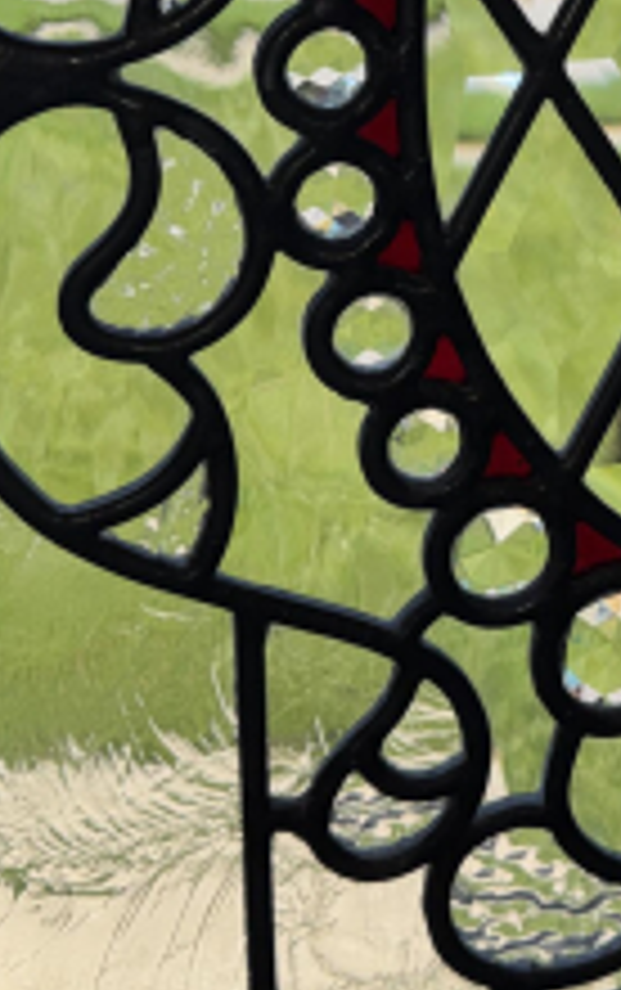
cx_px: 704
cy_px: 45
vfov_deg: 25.7
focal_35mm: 77
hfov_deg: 16.4
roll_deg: -0.5
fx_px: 2080
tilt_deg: -12.2
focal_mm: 6.76
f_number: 1.78
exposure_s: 1/1678
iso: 64
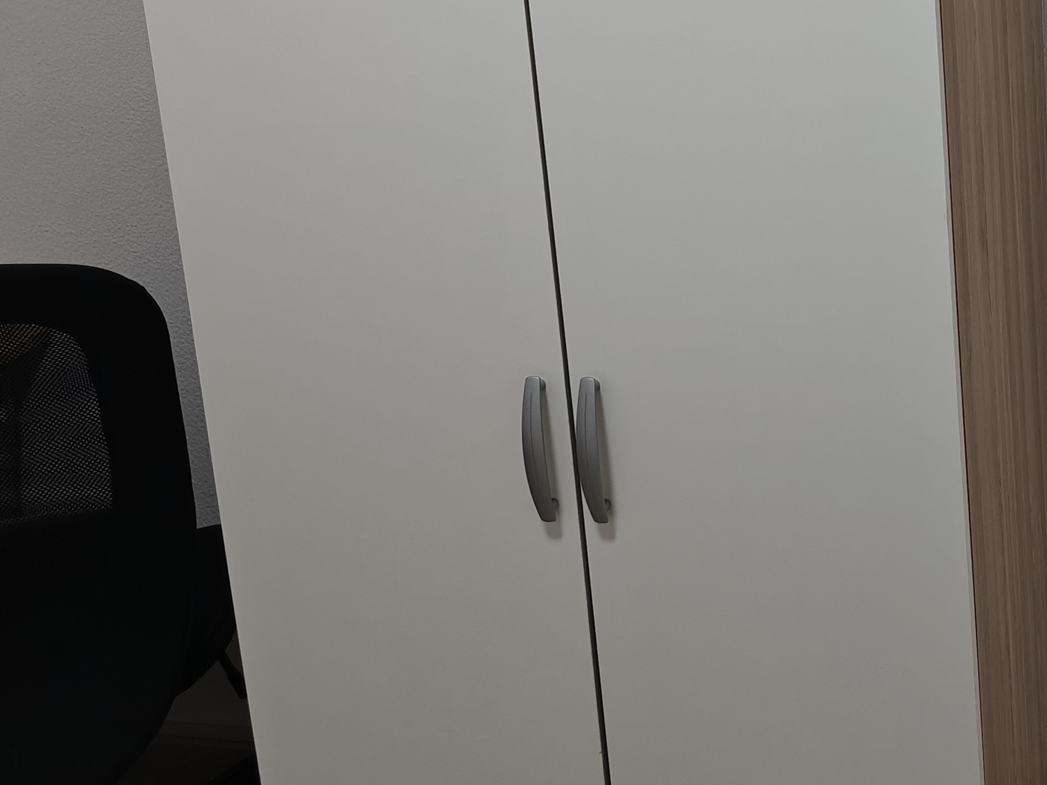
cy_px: -29
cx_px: 1085
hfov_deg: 33.2
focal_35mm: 52
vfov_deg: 26.3
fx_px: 1573
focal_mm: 6.06
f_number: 1.69
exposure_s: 1/100
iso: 250
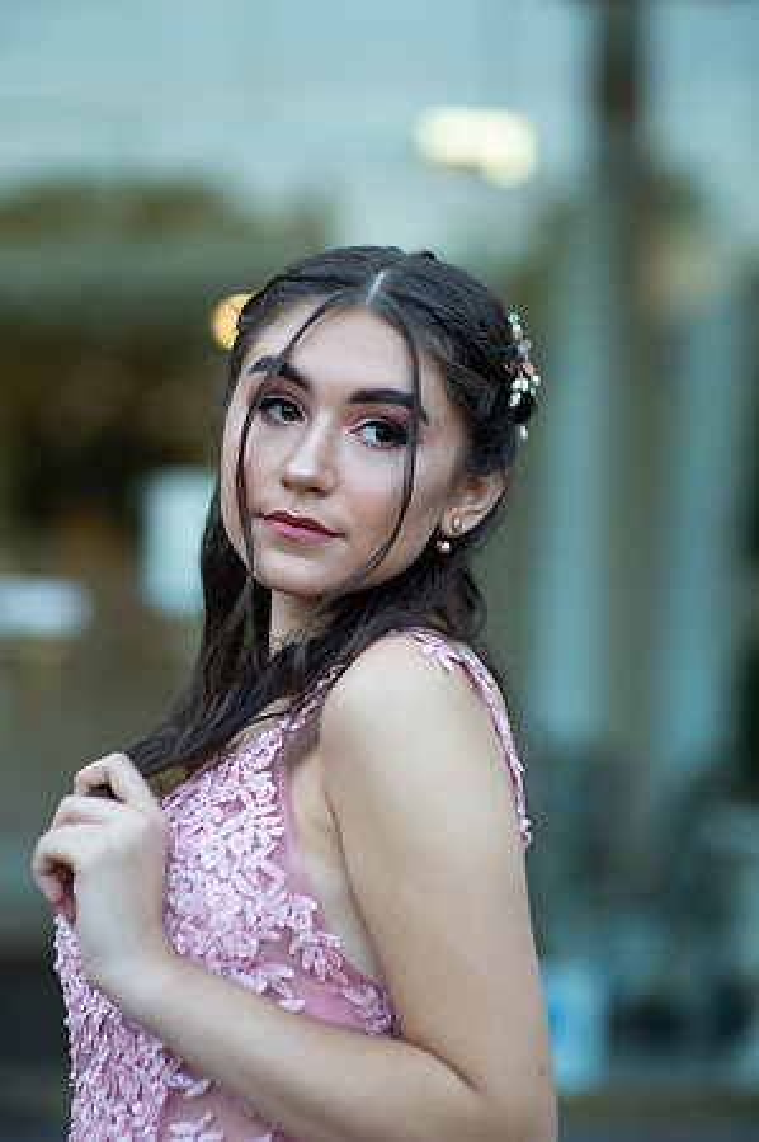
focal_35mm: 85
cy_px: 571
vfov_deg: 23.9
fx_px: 2694
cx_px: 380
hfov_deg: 16.0
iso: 250
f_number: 2
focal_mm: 85
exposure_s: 1/640
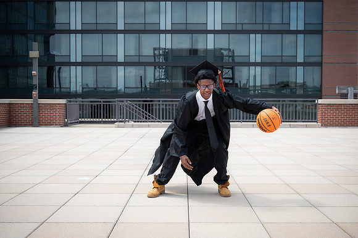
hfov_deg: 43.6
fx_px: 448
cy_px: 119
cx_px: 179
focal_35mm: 45
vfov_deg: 29.8
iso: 80
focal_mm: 43
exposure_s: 1/200
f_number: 5
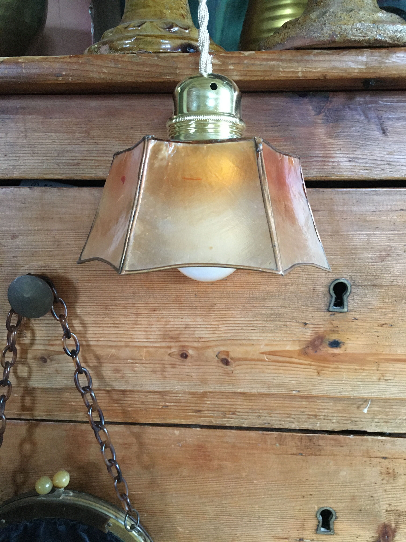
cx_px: 203
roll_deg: -0.2
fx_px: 454
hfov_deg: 48.2
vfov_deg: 61.7
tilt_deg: -14.0
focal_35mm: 29
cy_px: 271
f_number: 2.2
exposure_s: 1/17
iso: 200
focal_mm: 4.15
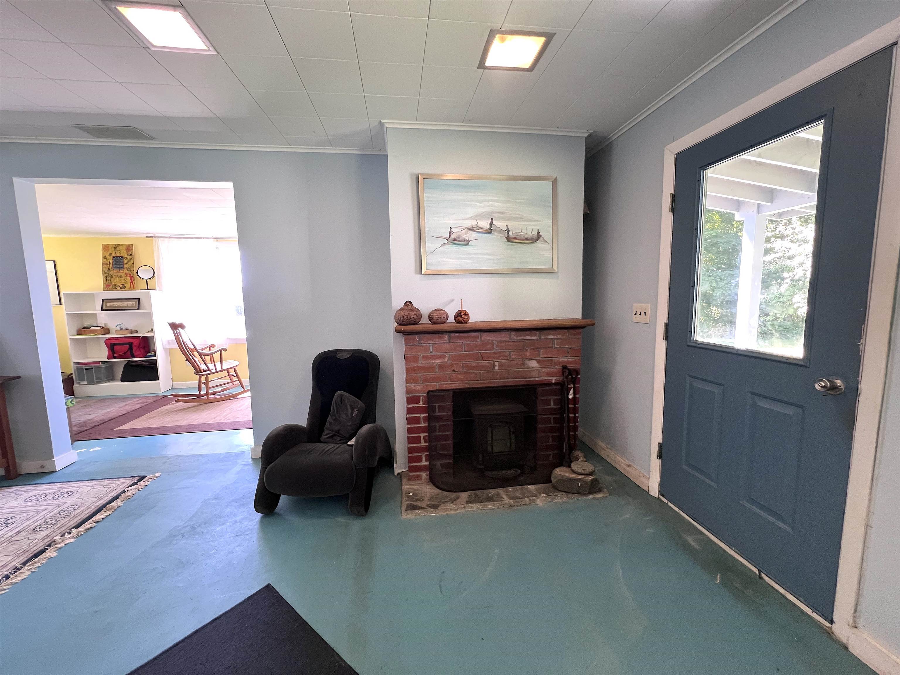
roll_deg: +1.1
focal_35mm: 13
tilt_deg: -6.3
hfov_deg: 106.2
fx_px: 338
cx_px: 450
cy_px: 338
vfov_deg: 89.9
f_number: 1.8
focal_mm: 1.57
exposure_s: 1/78
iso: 250
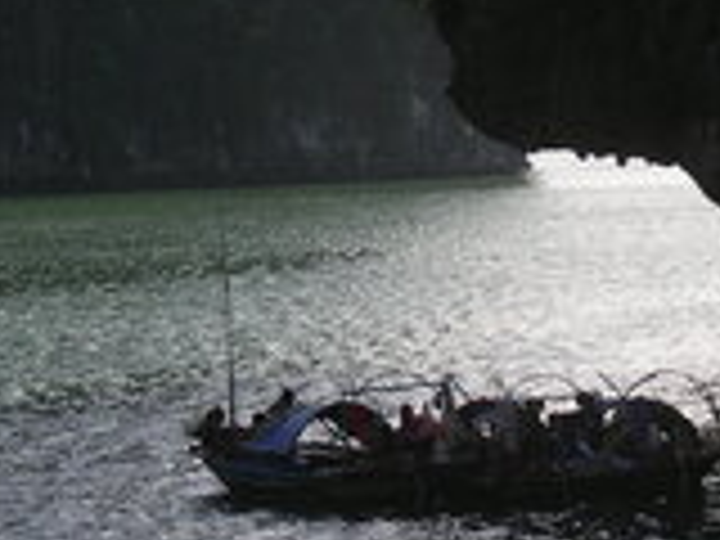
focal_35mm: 278
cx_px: 605
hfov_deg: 7.1
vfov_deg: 5.3
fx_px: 5782
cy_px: 270
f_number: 5.6
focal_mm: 23.8
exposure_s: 1/419
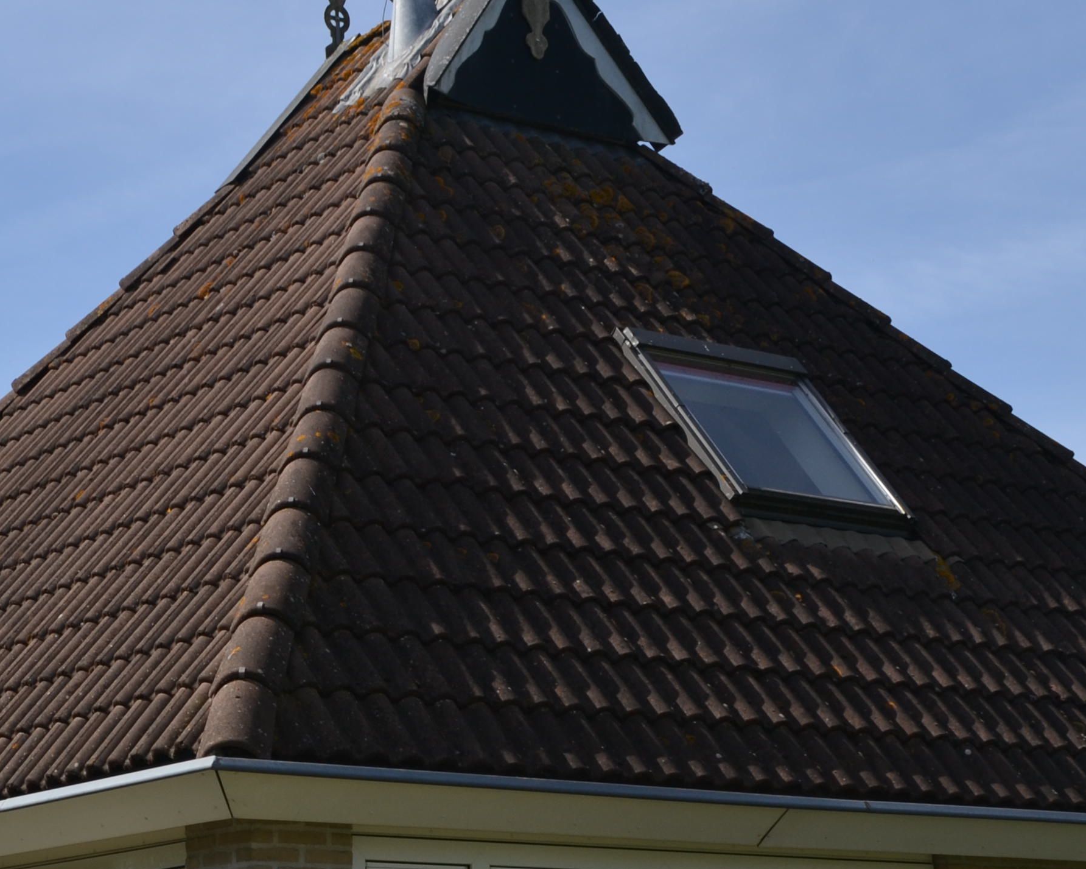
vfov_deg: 18.8
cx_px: 214
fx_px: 2571
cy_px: 799
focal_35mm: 80
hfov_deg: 23.5
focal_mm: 22
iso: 100
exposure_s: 1/200
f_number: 8
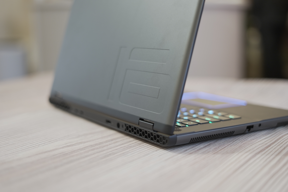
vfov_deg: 27.0
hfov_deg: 39.6
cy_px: 96
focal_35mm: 50
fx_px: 400
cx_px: 144
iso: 640
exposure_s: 1/30
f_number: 1.8
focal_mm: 50
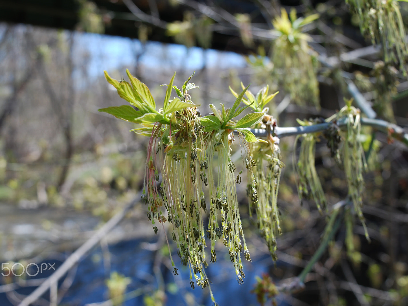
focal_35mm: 48
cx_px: 215
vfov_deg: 30.5
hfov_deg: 40.0
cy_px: 153
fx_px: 560
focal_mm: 29
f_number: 8
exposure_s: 1/80
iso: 100
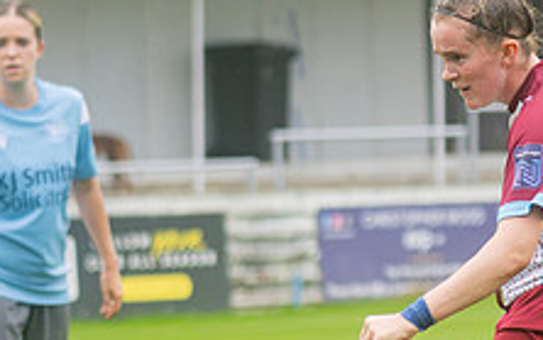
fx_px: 9728
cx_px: 288
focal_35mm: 657
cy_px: 279
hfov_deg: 3.2
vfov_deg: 2.0
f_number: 2.8
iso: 800
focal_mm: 120
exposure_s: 1/1600
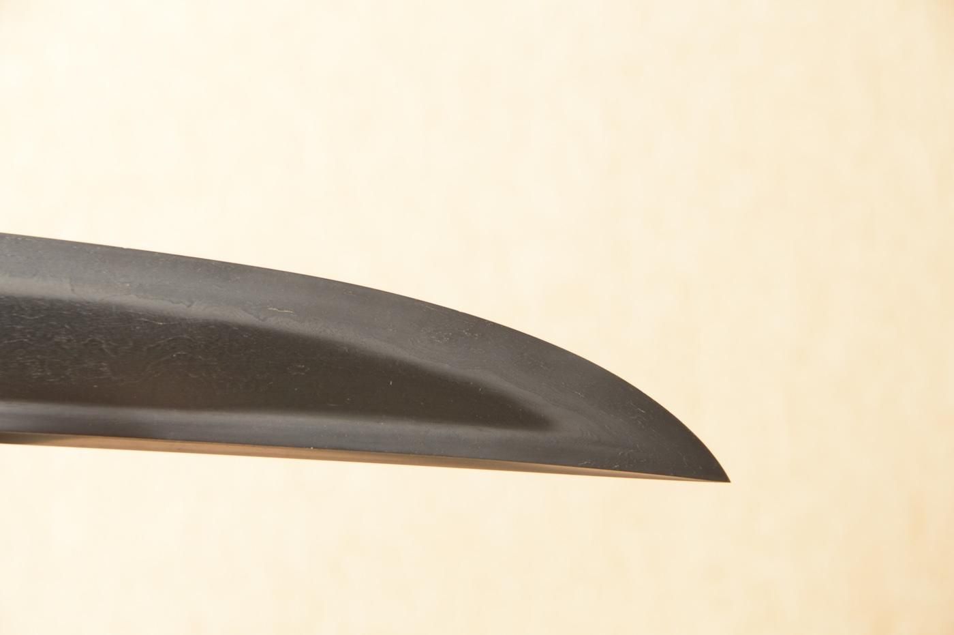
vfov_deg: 6.8
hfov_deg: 10.2
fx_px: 5362
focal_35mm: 202
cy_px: 318
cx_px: 477
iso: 400
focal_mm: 135
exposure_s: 1/1.6
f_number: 11
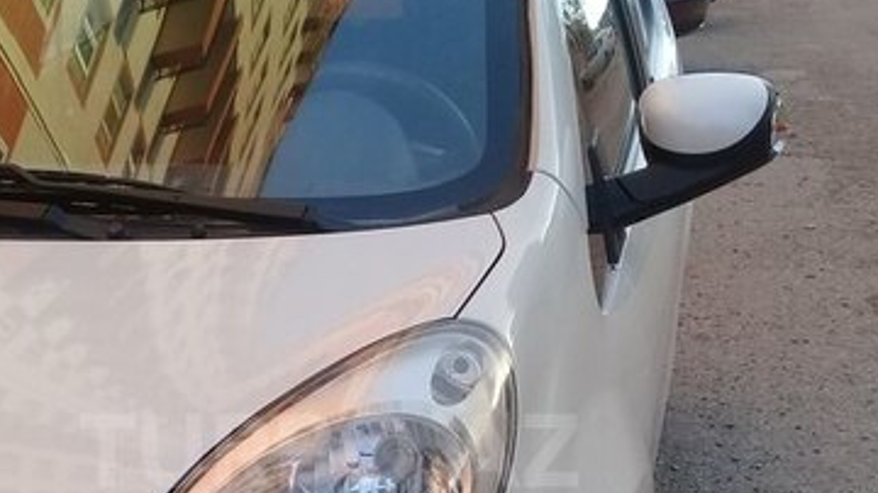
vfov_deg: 19.0
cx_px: 329
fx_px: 1443
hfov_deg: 33.7
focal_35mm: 62
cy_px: 450
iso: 50
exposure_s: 1/107
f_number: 2.2
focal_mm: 3.3
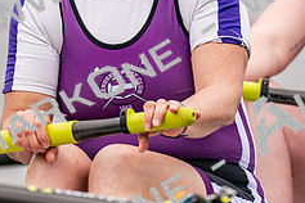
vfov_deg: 0.9
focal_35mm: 1468
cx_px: 143
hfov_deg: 1.4
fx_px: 12436
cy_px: 35
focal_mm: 600
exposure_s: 1/2500
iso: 360
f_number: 4
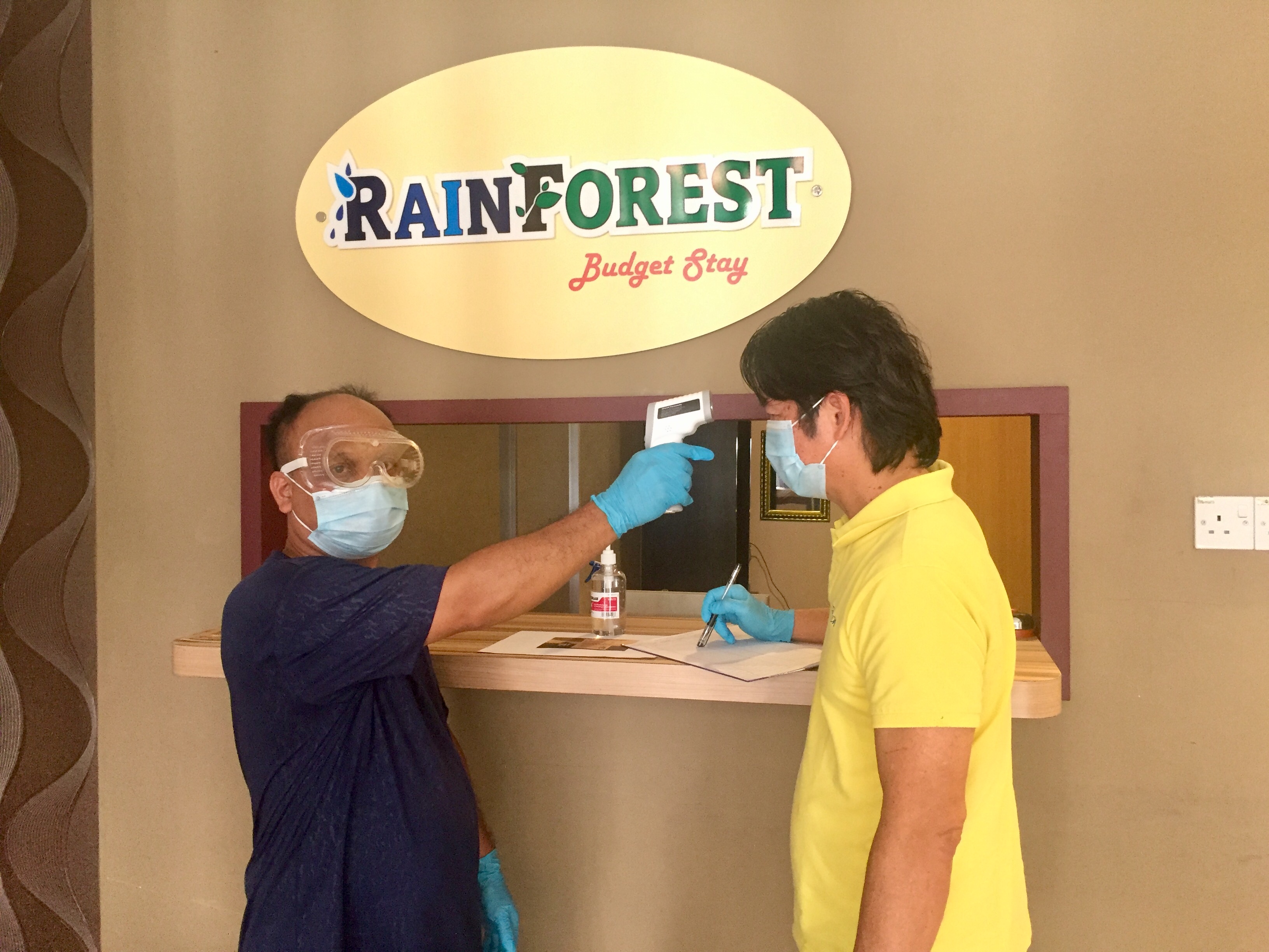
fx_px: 1063
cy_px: 476
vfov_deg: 48.2
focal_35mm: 29
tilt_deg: -0.4
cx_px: 634
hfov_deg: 61.7
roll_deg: -0.8
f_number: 2.2
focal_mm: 4.15
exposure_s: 1/33
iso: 250
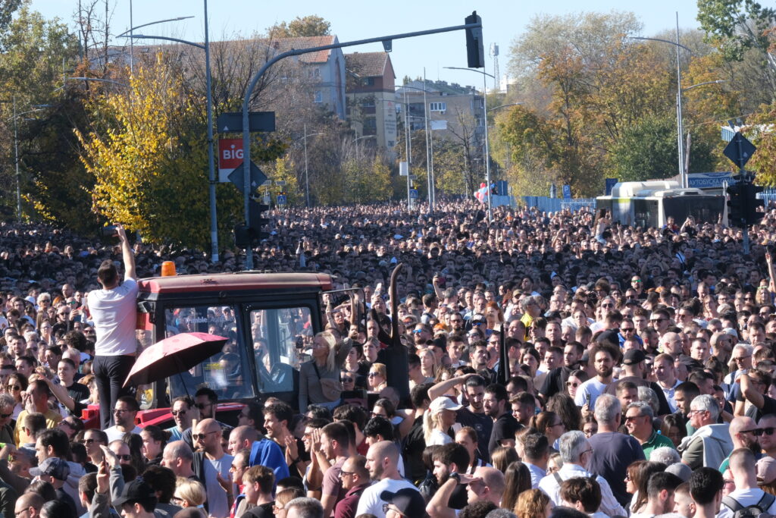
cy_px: 259
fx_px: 3234
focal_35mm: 150
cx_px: 388
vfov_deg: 9.2
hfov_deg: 13.7
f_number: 13
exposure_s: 1/250
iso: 800
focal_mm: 99.8
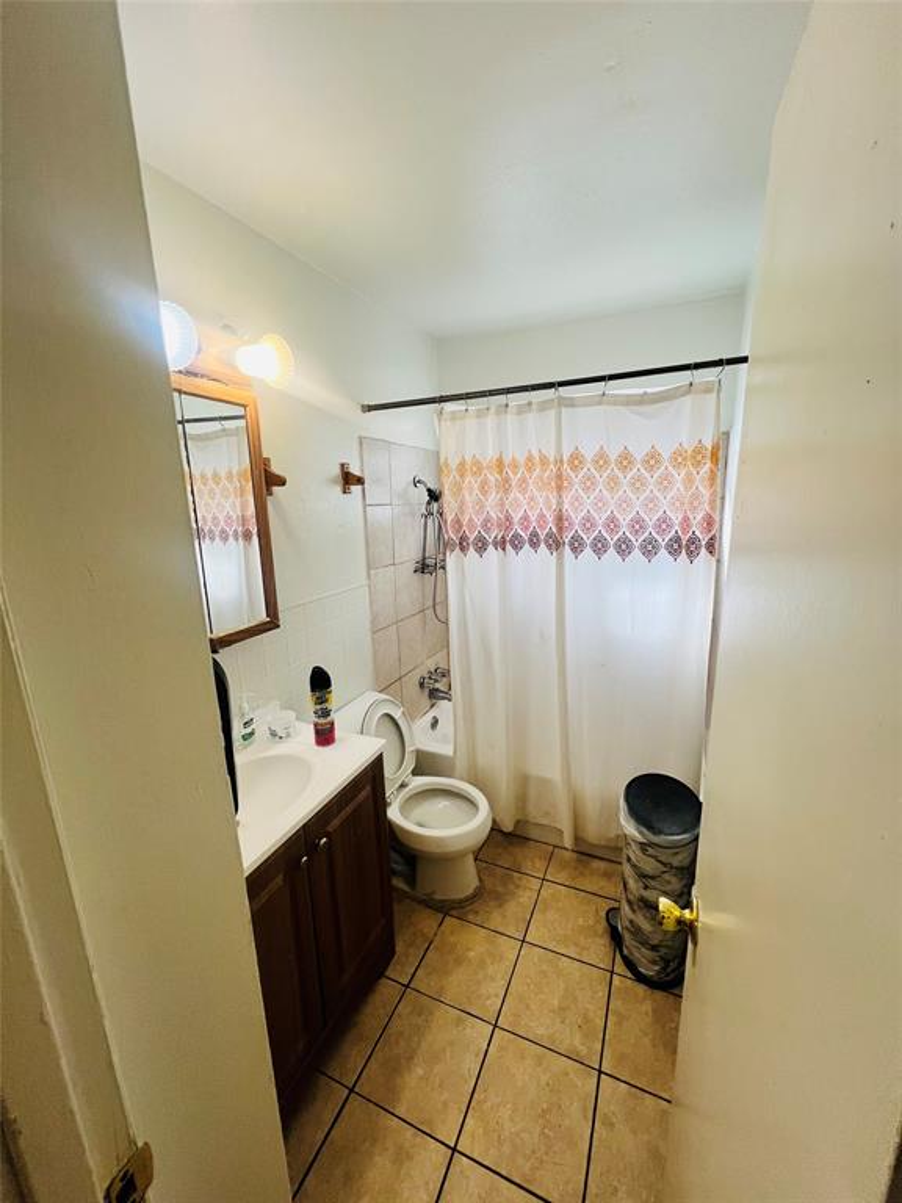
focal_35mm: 13
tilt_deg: -12.5
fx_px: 452
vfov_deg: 106.2
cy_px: 602
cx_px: 451
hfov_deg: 89.9
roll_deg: +2.8
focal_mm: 1.57
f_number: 1.8
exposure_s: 1/120
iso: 125
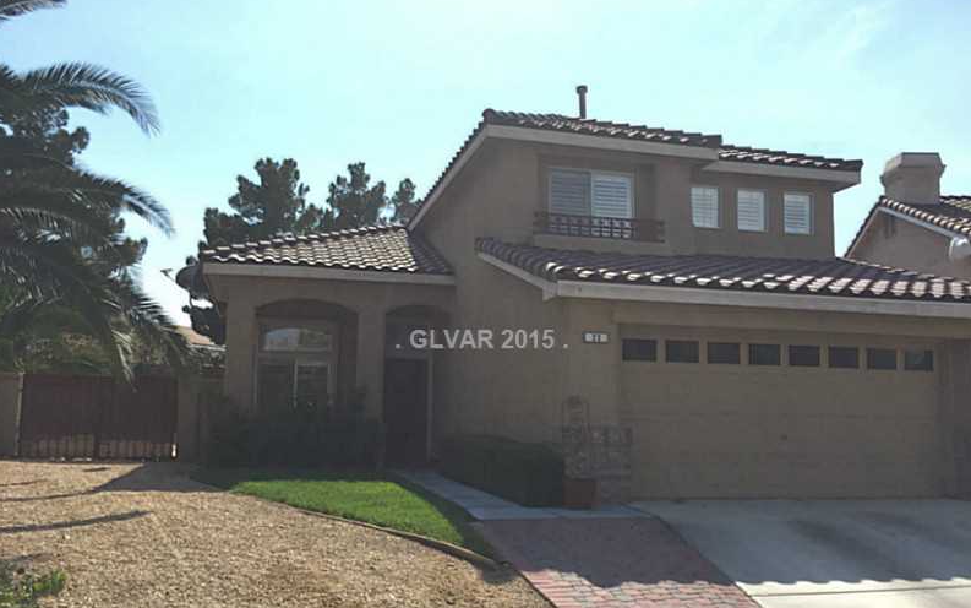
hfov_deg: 61.2
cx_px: 484
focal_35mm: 31
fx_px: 821
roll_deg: -1.1
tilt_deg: +4.8
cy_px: 340
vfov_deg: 40.6
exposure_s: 1/4405
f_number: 2.2
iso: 32
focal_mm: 4.15
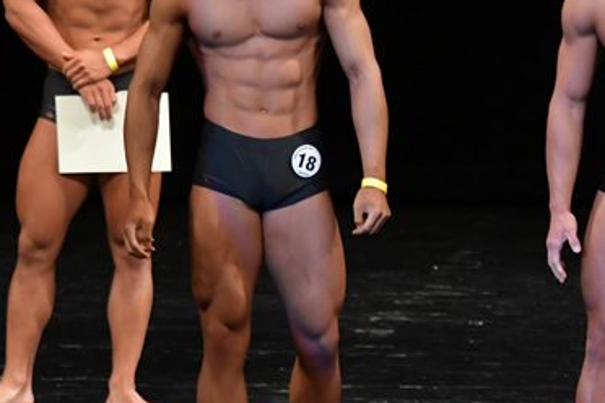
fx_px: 8923
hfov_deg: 3.9
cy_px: 188
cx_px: 471
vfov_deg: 2.6
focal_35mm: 531
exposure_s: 1/400
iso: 3200
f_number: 5.6
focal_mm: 170
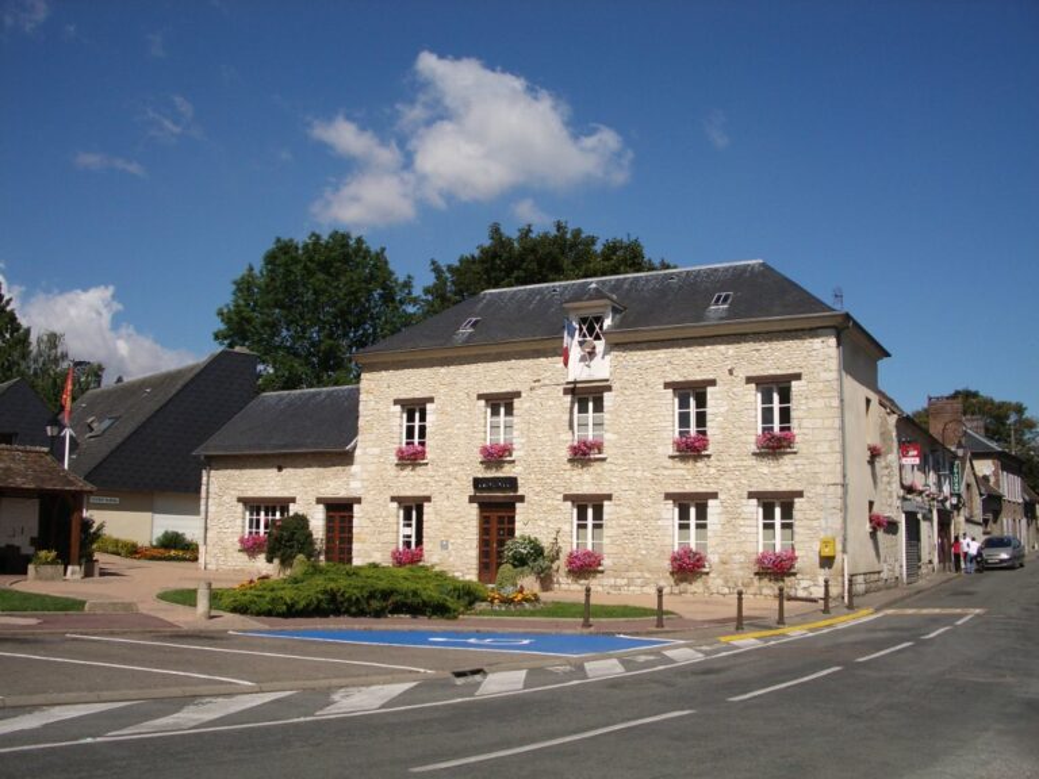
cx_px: 520
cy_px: 390
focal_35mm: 35
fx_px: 1051
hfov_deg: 52.6
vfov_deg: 40.7
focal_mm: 5.8
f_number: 4.3
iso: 80
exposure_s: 1/800
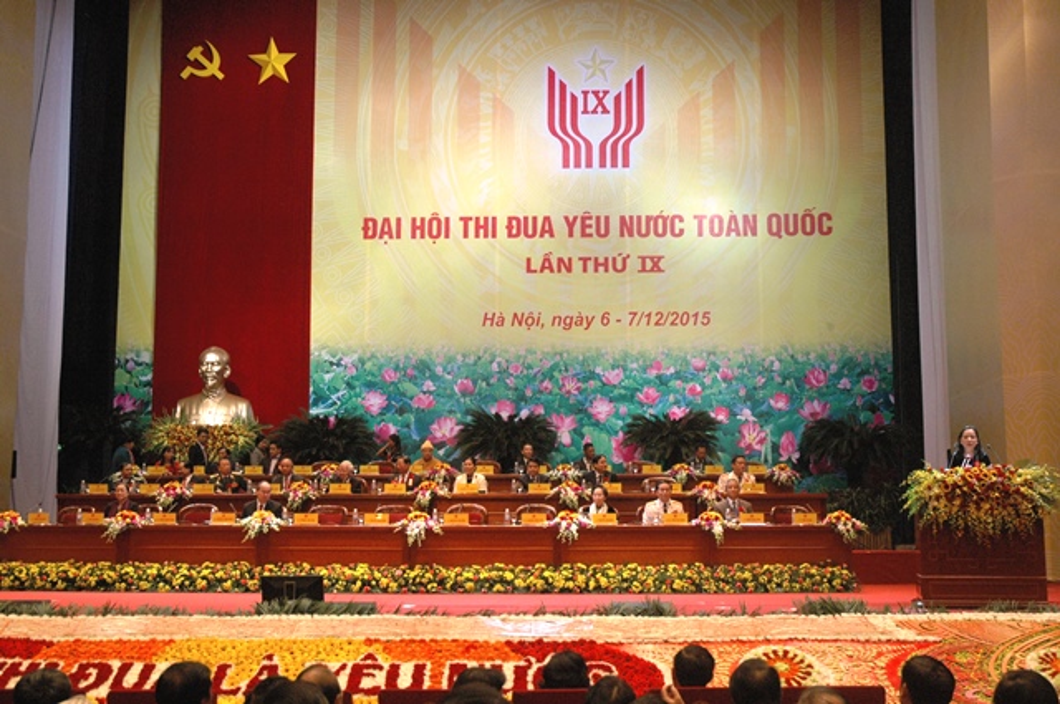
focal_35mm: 44
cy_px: 352
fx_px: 1279
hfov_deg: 45.0
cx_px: 530
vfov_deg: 30.8
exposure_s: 1/90
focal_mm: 29
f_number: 4
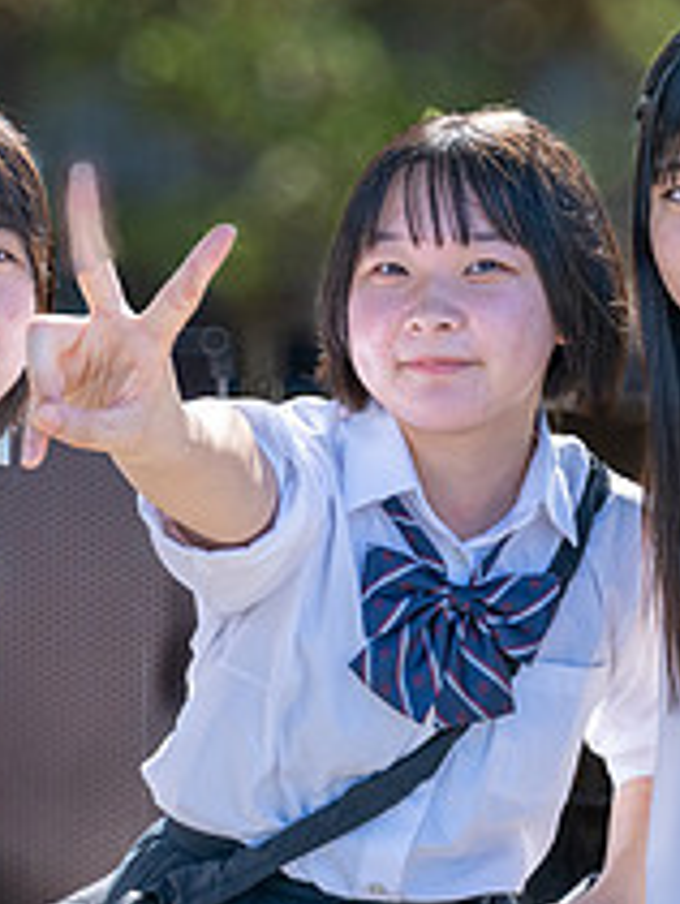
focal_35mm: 106
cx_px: 238
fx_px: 2771
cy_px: 324
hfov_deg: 14.0
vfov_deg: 18.5
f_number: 8
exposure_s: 1/320
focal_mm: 37
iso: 450
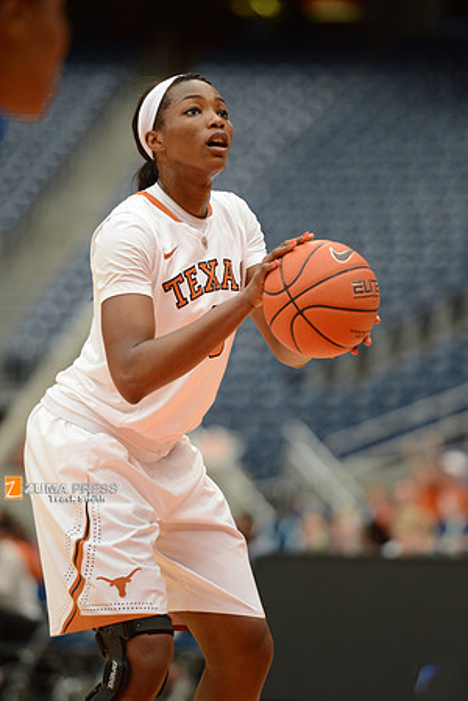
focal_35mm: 200
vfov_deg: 10.3
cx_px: 234
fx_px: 3900
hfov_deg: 6.9
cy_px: 350
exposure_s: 1/1250
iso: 1250
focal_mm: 200
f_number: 2.8
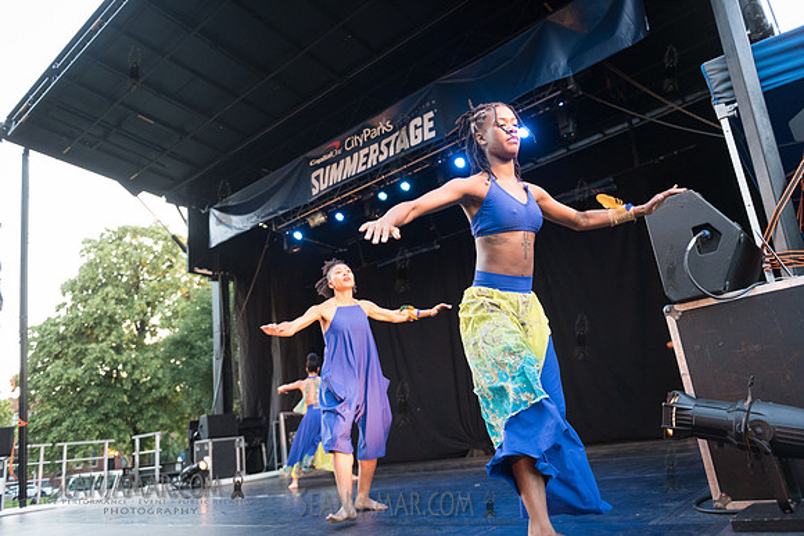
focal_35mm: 26
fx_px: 581
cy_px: 268
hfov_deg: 69.4
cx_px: 402
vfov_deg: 49.6
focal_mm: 26
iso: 3200
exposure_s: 1/400
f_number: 2.8
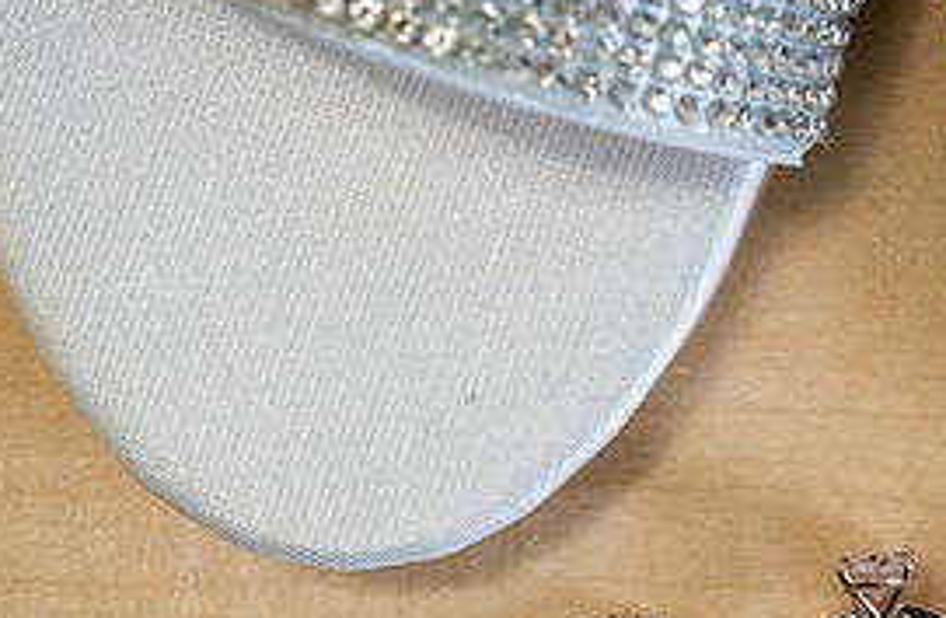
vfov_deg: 16.0
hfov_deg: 23.6
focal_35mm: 83
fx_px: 2167
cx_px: 936
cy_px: 577
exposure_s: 1/125
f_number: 8
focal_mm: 35
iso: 2000
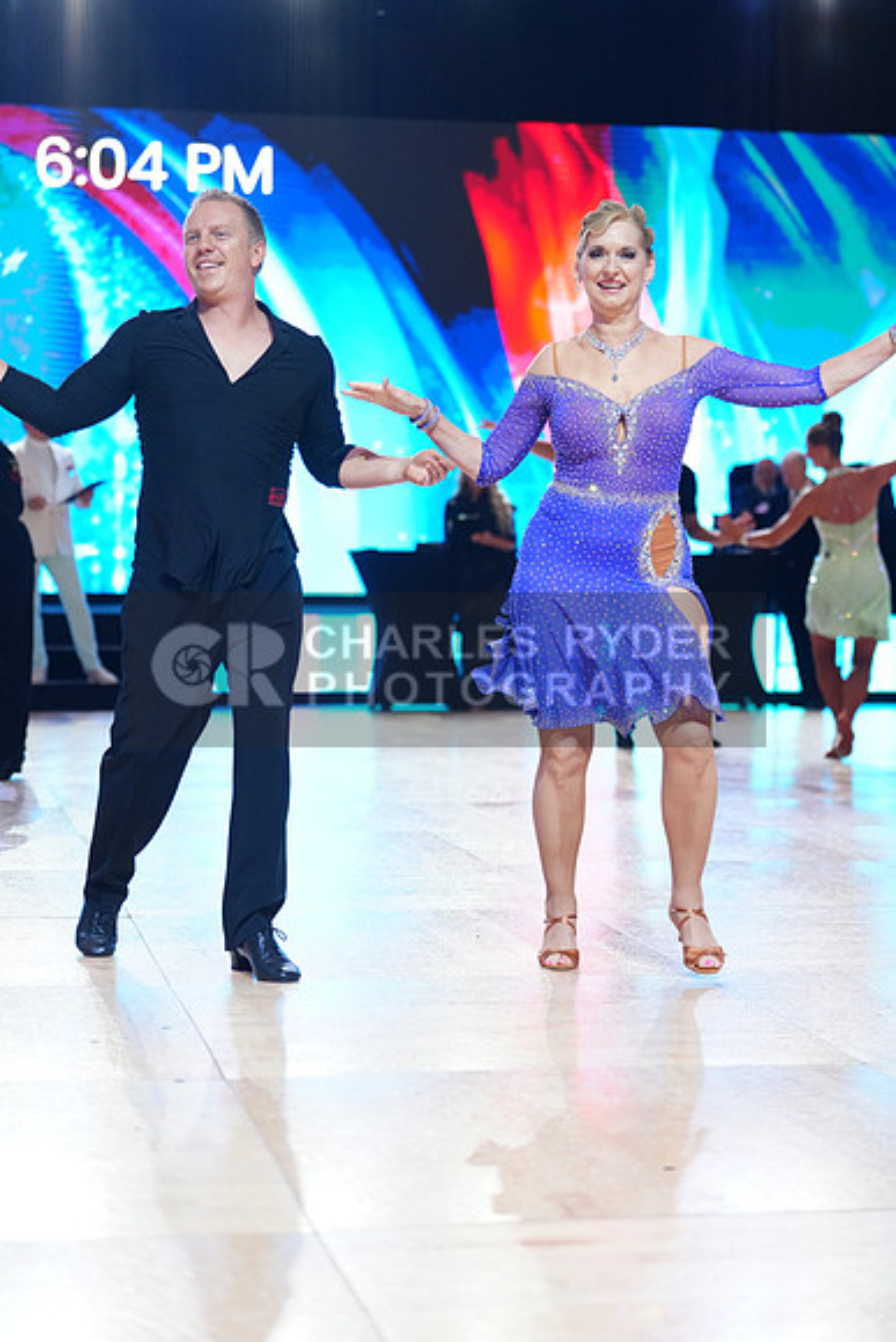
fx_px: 2798
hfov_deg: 18.2
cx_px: 448
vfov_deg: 27.0
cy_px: 671
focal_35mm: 75
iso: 2000
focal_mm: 75
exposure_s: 1/500
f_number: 2.8
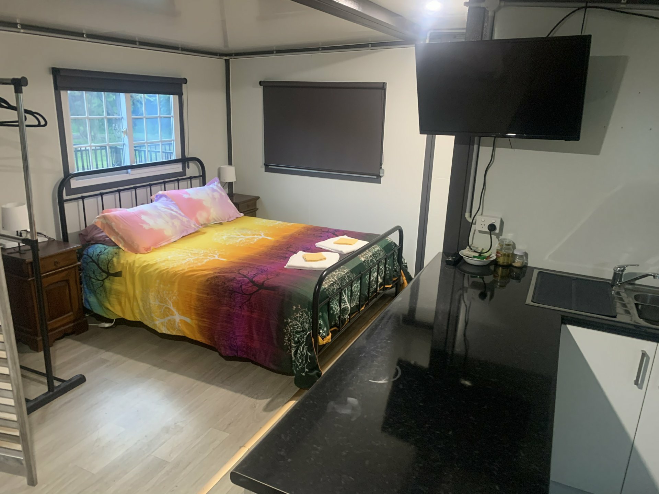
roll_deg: -2.8
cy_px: 247
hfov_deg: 67.3
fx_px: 495
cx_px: 330
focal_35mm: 26
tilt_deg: -14.3
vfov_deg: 53.1
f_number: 1.8
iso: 400
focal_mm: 4.25
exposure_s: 1/33
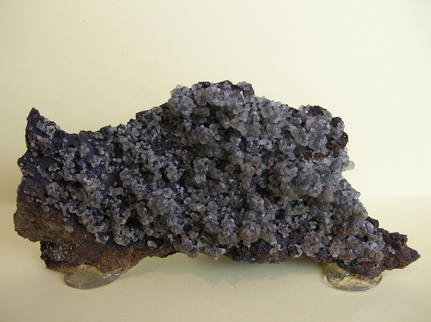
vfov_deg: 39.6
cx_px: 216
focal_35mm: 36
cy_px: 161
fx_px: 448
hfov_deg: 51.4
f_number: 2.7
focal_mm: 6
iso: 50
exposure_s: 1/10.2
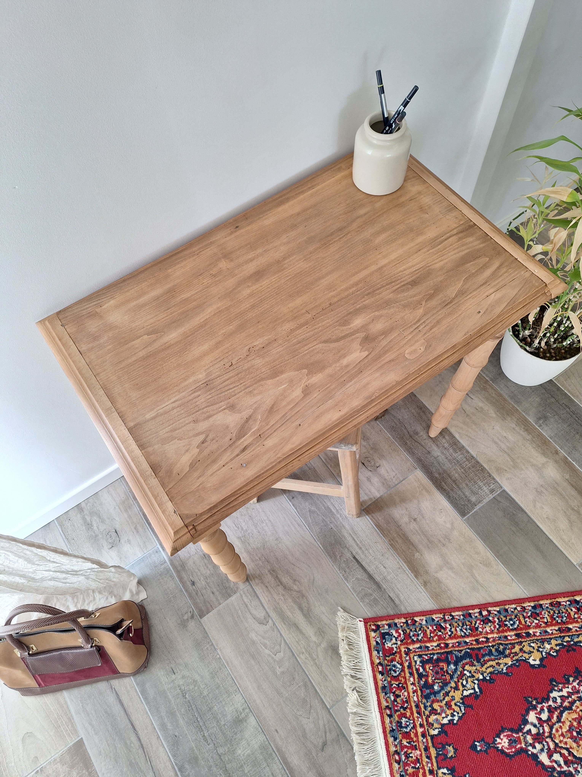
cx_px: 291
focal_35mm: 23
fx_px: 516
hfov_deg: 58.9
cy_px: 388
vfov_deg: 73.9
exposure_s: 1/50
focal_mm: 5.54
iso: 160
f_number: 1.8
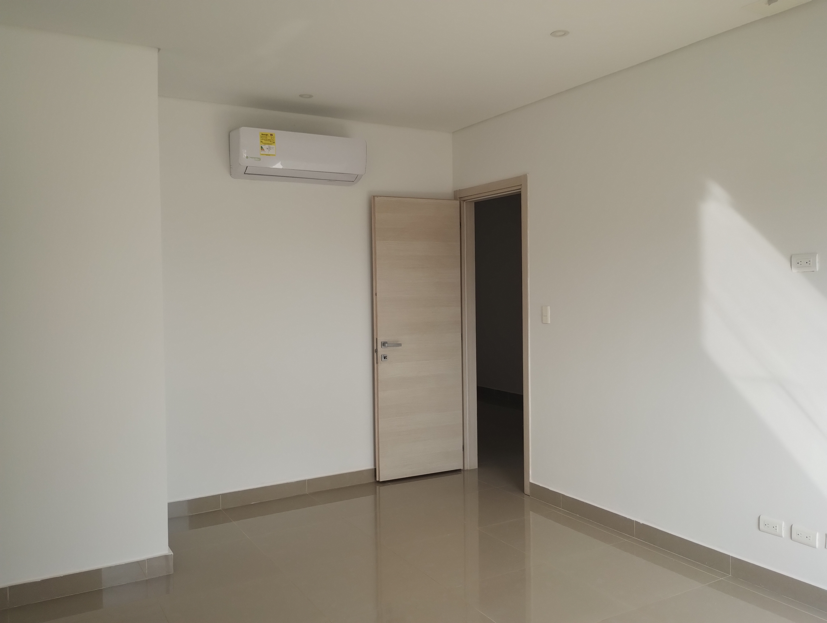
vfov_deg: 49.9
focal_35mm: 28
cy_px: 312
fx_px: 670
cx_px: 414
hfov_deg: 63.4
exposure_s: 1/120
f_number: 1.8
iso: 125
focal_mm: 4.27
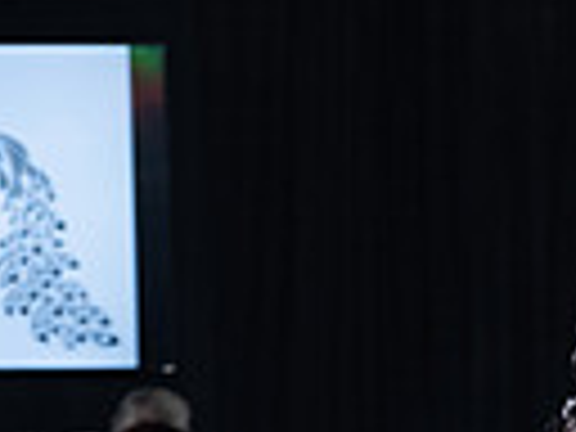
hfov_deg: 5.1
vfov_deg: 3.8
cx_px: 666
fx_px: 6506
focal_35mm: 391
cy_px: 976
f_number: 6.3
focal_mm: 116
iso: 1250
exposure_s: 1/160
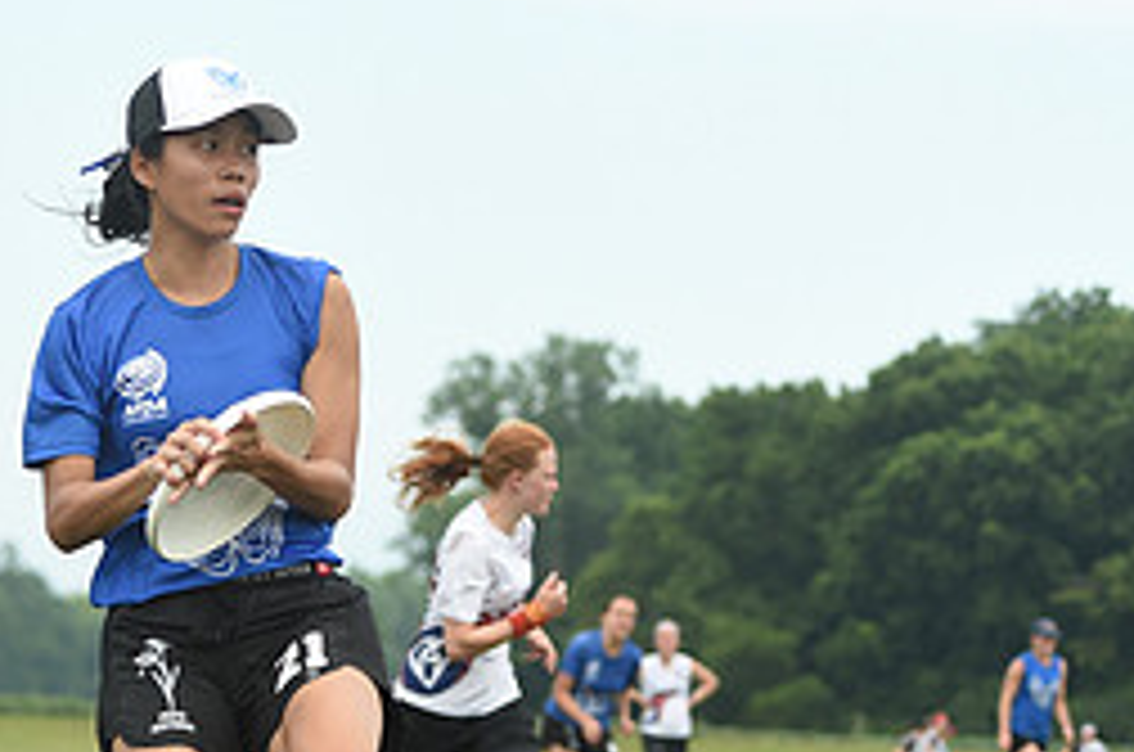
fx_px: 5942
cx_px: 356
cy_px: 507
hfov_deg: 10.9
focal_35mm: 189
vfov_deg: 7.2
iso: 200
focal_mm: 82
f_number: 3.5
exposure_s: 1/800
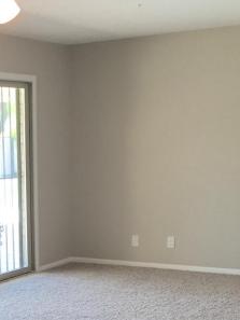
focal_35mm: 75
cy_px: 302
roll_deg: +1.8
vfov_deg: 25.0
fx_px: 693
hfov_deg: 19.1
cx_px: -1
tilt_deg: -11.9
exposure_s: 1/30
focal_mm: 4.15
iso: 32
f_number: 2.2
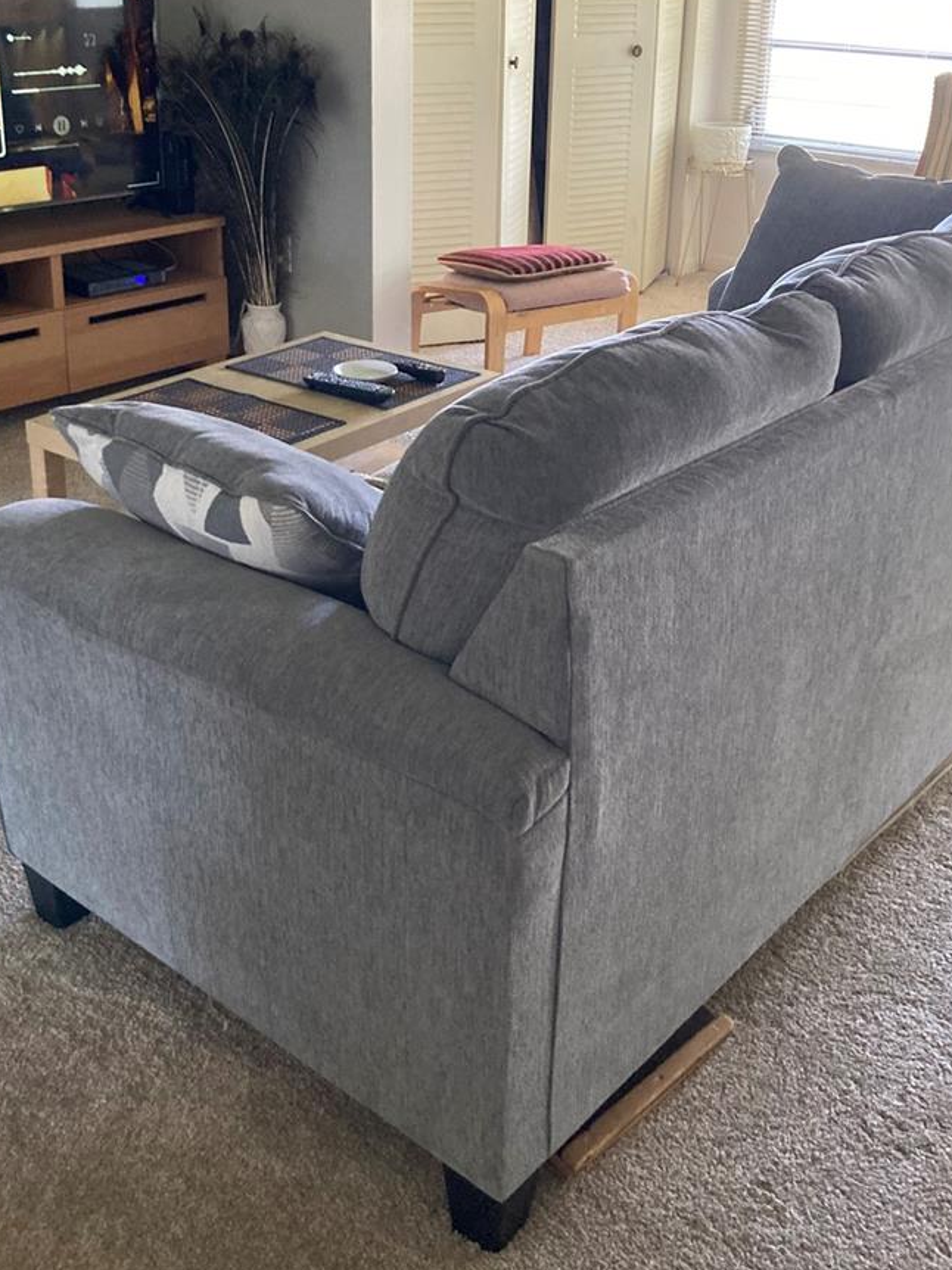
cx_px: 410
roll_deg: -0.1
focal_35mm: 39
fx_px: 1431
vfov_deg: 47.1
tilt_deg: -19.1
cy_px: 417
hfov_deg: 36.7
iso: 250
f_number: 1.8
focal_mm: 3.99
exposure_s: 1/40
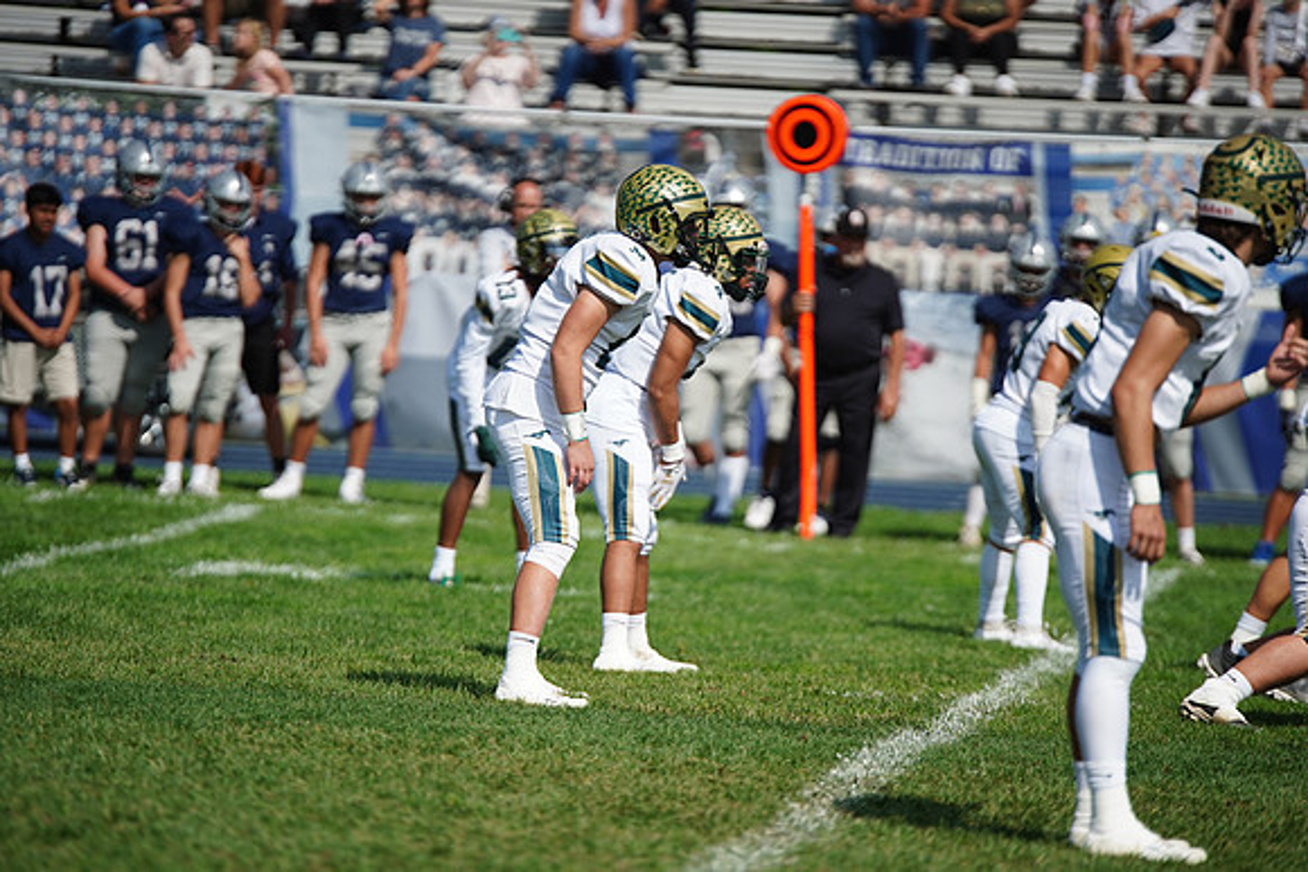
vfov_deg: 4.6
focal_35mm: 300
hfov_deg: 6.9
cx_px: 654
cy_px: 436
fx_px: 10902
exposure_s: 1/8000
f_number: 2.8
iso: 400
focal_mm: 300
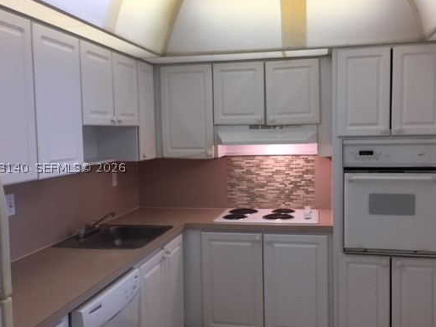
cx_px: 227
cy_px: 167
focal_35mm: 36
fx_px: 453
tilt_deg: -5.5
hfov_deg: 51.3
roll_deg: +1.3
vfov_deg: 39.7
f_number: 2.2
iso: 32
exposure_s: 1/40
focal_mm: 4.15
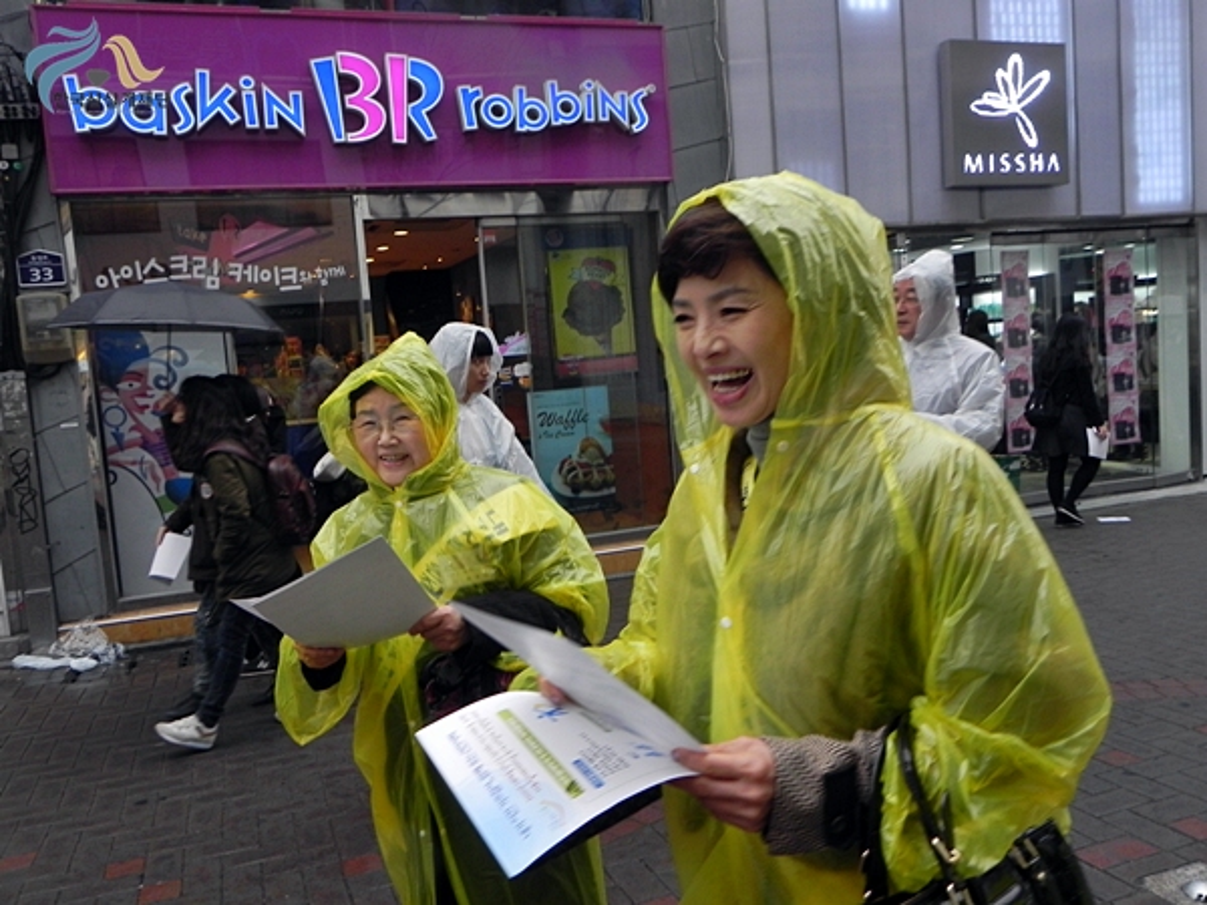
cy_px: 452
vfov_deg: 48.2
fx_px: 1011
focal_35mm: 29
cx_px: 604
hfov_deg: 61.7
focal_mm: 5.2
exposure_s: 1/106
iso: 160
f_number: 3.5
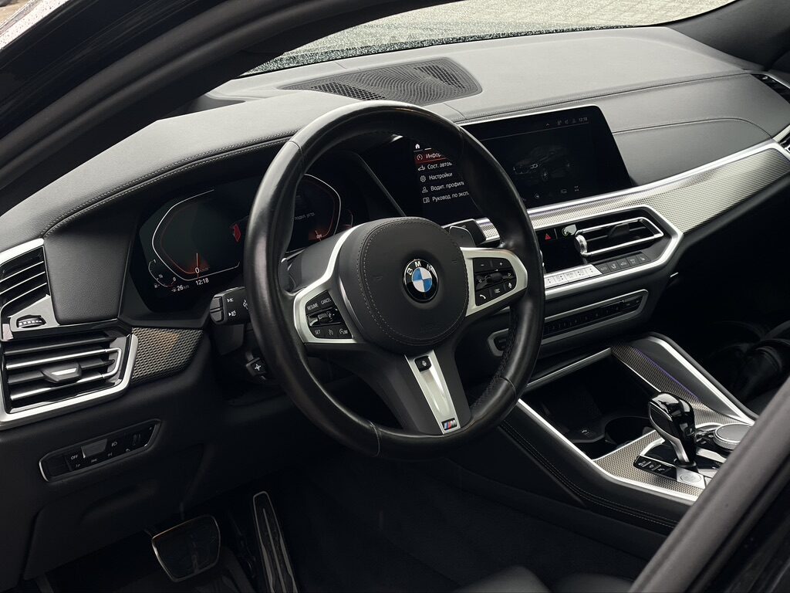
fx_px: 1187
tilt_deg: -21.8
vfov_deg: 28.0
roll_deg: -2.3
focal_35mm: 52
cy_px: 296
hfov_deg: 36.8
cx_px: 395
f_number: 2
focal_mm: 6
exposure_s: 1/122
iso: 50
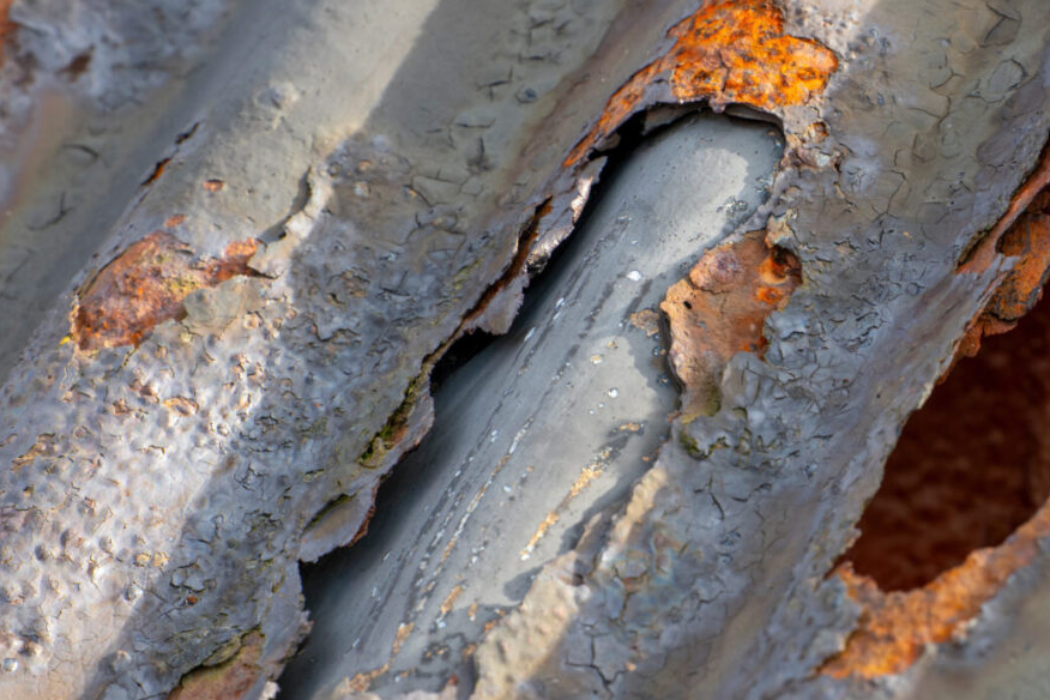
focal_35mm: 233
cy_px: 276
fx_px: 6795
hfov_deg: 8.8
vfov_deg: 5.9
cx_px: 881
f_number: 11
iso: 400
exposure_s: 1/60
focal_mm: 126
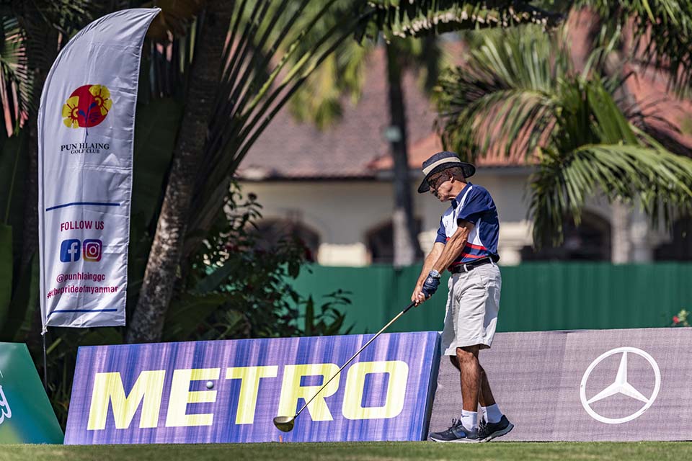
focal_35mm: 400
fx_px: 7688
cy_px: 230
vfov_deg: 3.4
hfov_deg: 5.2
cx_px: 346
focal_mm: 400
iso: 450
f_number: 5.6
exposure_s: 1/4000
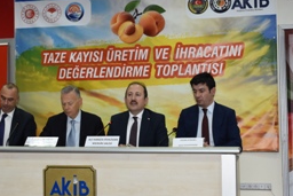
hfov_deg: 31.8
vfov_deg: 21.6
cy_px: 93
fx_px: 513
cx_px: 130
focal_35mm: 63
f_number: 5
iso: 800
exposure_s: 1/100
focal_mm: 24
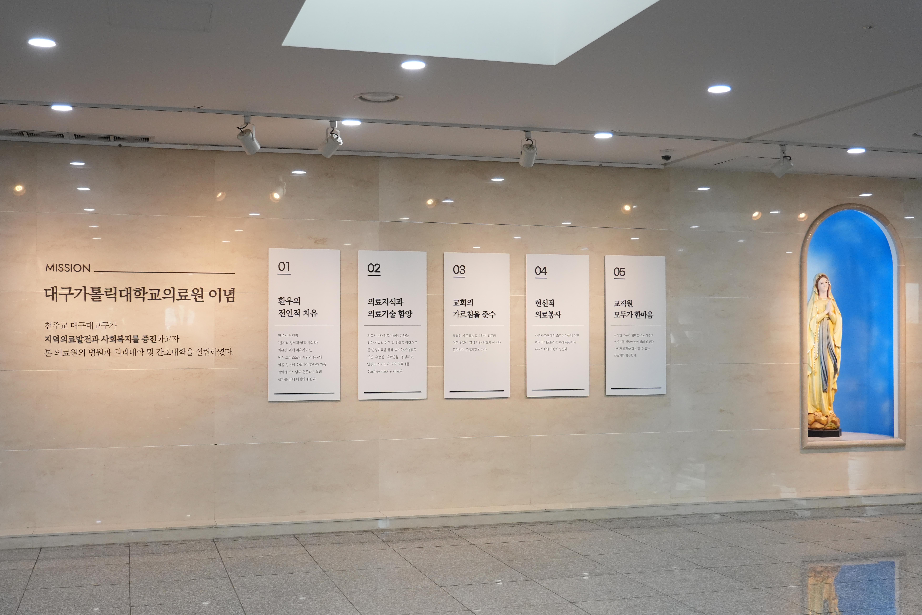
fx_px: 871
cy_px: 308
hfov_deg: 55.8
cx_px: 461
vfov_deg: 38.9
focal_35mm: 34
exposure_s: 1/800
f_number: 4
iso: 3200
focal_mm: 34
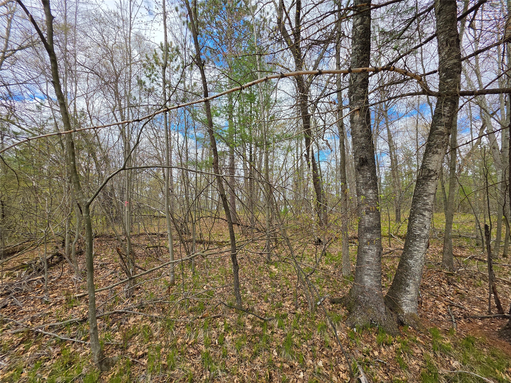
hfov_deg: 106.2
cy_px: 192
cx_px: 256
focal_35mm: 13
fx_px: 192
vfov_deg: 89.9
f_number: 1.9
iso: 32
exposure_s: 1/895
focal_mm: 2.2
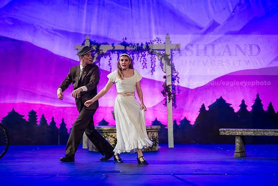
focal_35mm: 112
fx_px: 865
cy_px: 93
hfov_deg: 18.3
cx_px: 139
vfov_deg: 12.2
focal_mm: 112
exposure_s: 1/200
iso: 4000
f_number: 2.8
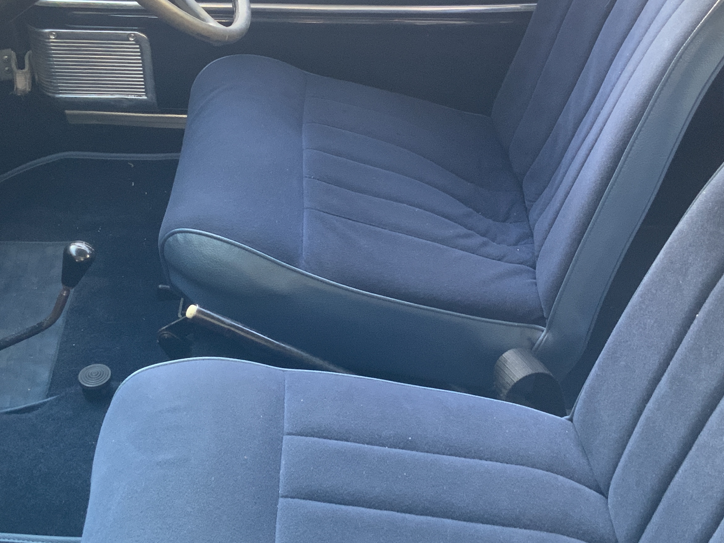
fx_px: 1046
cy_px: 210
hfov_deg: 38.2
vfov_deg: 29.0
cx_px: 351
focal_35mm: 50
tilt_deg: -36.9
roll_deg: -2.4
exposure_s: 1/50
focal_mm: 3
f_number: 1.8
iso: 100
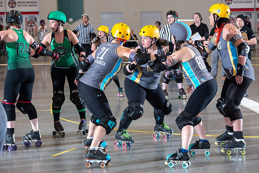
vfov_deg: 13.7
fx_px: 720
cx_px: 130
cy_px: 86
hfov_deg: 20.4
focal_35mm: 100
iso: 640
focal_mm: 100
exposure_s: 1/160
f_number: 5.6
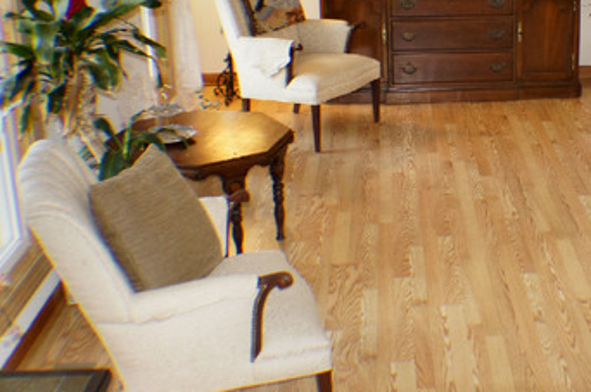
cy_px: 94
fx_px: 1197
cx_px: 513
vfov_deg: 18.5
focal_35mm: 73
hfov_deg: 26.9
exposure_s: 1/60
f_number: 4
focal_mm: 26
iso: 800
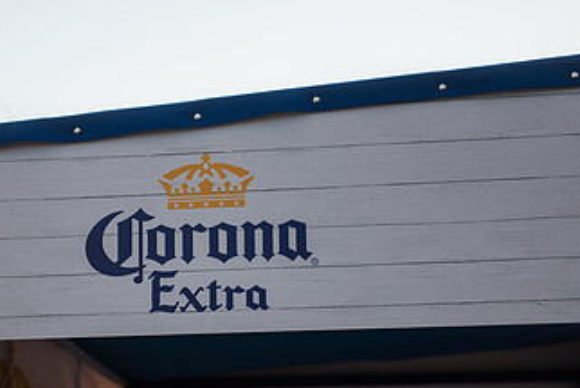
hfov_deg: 16.2
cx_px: 207
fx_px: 2031
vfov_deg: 10.9
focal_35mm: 126
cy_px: 245
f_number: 2.8
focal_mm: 70
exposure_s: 1/640
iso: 125
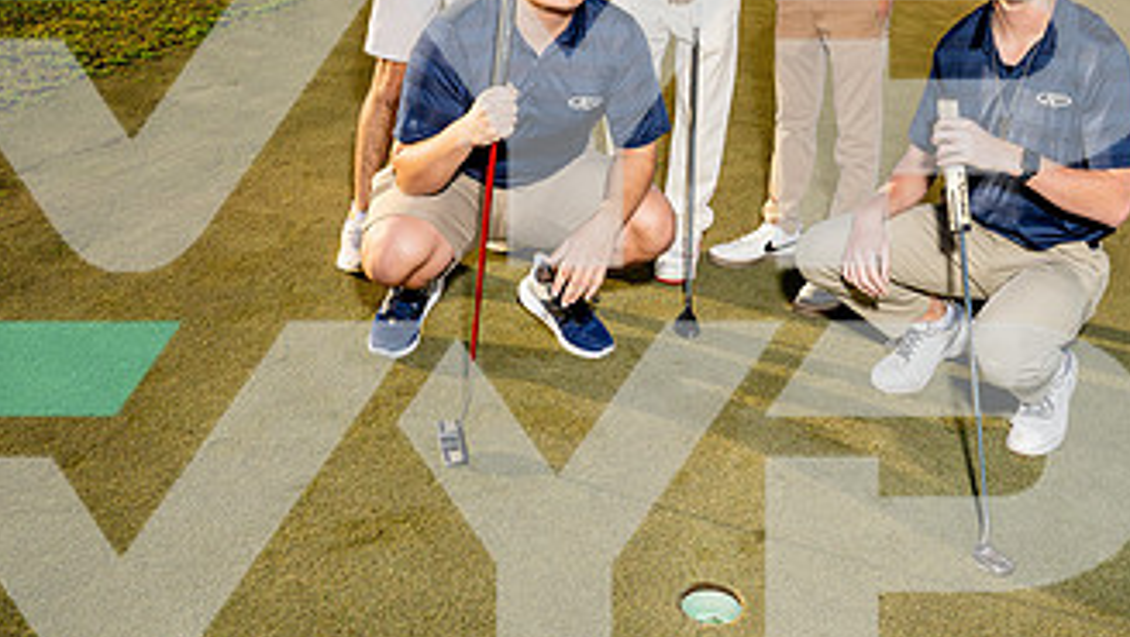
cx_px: 710
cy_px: 88
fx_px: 1109
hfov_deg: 53.4
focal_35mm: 37
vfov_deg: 30.9
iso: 100
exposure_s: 1/250
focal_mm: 20
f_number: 8
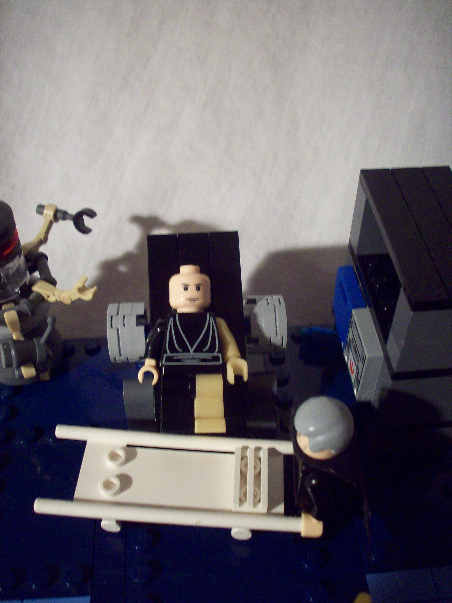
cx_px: 226
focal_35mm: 37
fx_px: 644
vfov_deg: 50.1
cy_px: 302
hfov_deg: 38.7
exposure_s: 1/8
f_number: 2.8
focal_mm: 6.2
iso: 189
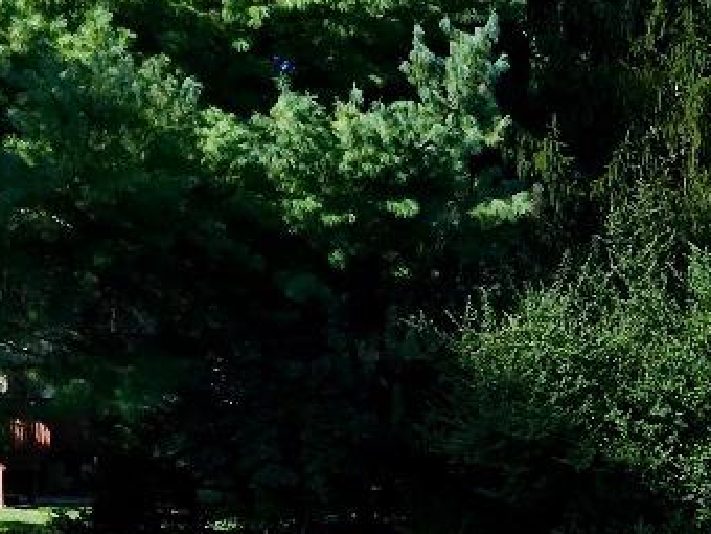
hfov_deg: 14.2
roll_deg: -1.0
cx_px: 1265
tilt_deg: -0.5
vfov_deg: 11.9
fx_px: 2526
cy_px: 549
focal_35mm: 123
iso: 25
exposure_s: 1/1221
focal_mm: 4.15
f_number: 2.2
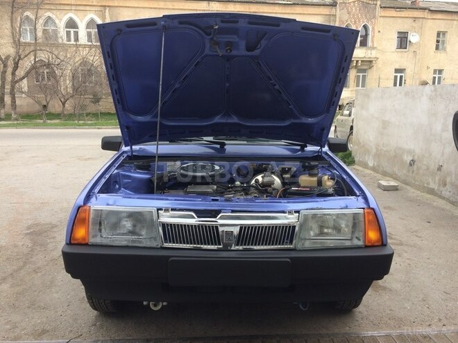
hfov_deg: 61.7
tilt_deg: -12.1
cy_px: 172
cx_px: 229
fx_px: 384
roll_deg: +0.4
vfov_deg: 48.2
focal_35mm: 29
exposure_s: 1/391
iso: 32
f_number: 2.2
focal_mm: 4.15
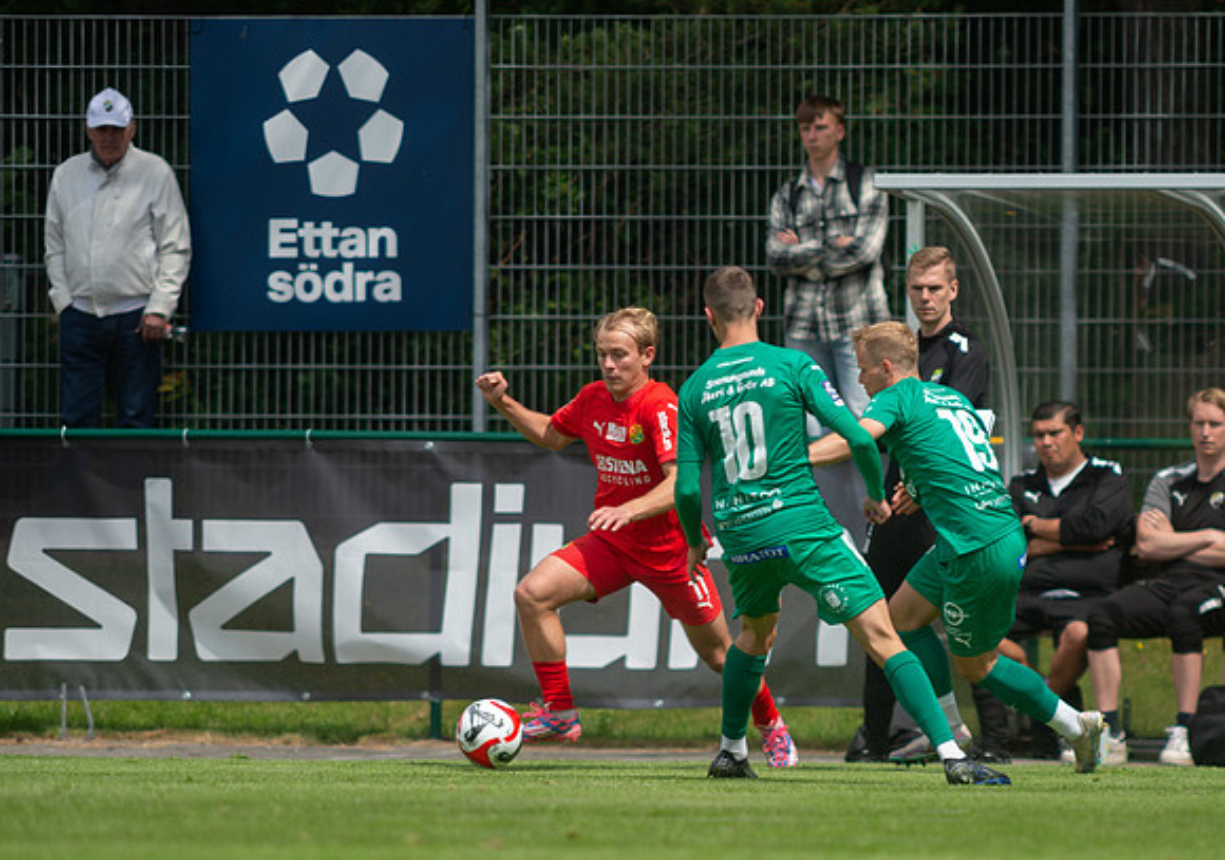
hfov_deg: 3.2
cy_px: 549
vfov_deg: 2.3
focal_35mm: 629
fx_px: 21768
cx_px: 740
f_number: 4
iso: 160
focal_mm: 420
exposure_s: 1/1600
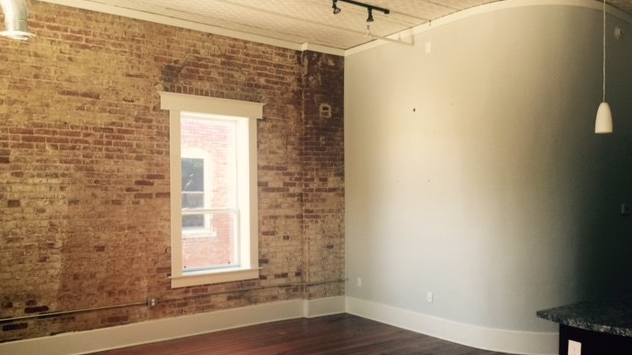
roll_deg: -1.3
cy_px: 209
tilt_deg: -1.5
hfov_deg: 61.0
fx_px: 536
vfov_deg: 36.5
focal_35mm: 32
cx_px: 314
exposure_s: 1/30
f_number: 2.2
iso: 32
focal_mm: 4.15
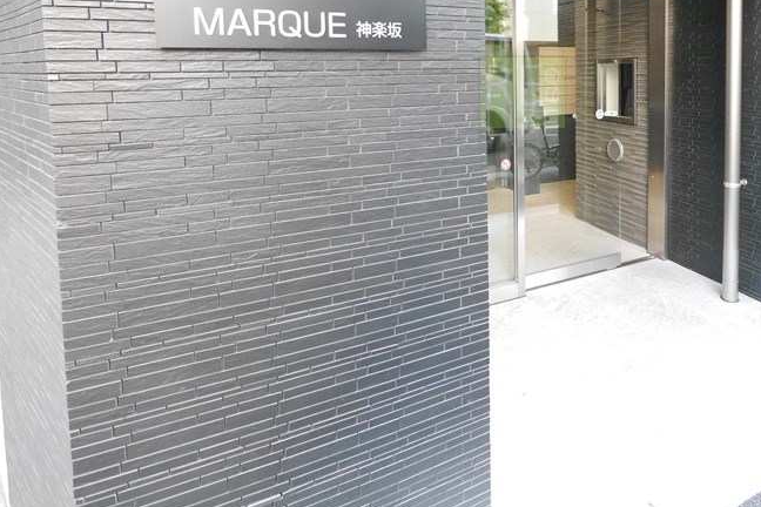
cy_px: 100
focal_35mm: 23
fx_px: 486
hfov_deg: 73.2
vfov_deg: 51.6
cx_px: 523
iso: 2000
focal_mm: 7
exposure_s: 1/125
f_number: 4
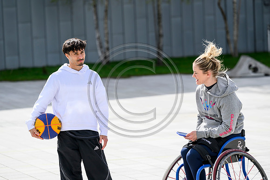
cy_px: 90
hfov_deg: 15.8
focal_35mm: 130
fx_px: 975
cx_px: 135
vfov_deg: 10.6
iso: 400
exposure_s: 1/4000
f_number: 3.5
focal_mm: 130
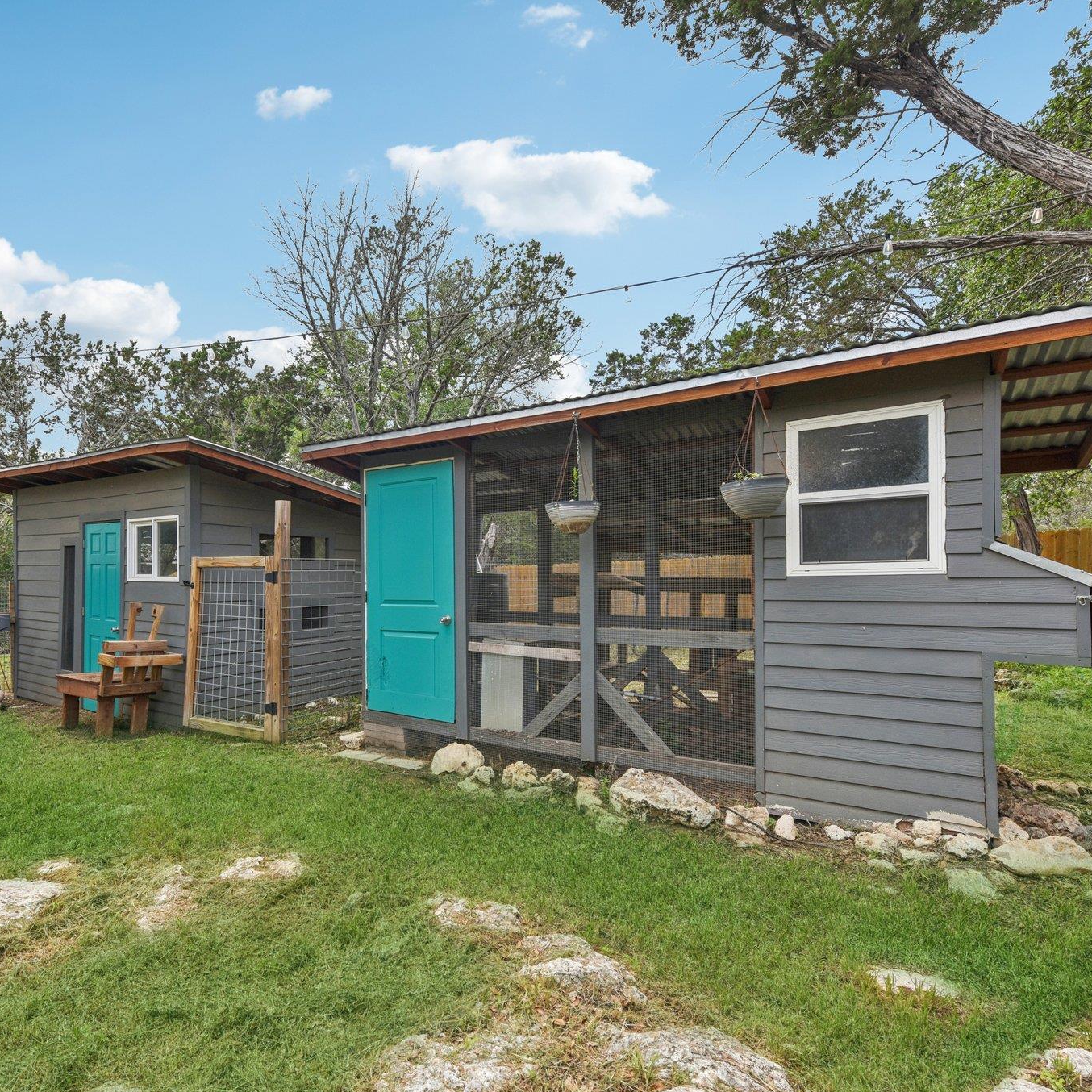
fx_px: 642
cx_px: 436
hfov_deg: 79.8
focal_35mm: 18
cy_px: 550
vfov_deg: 80.7
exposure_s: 1/160
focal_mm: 14
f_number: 8
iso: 100
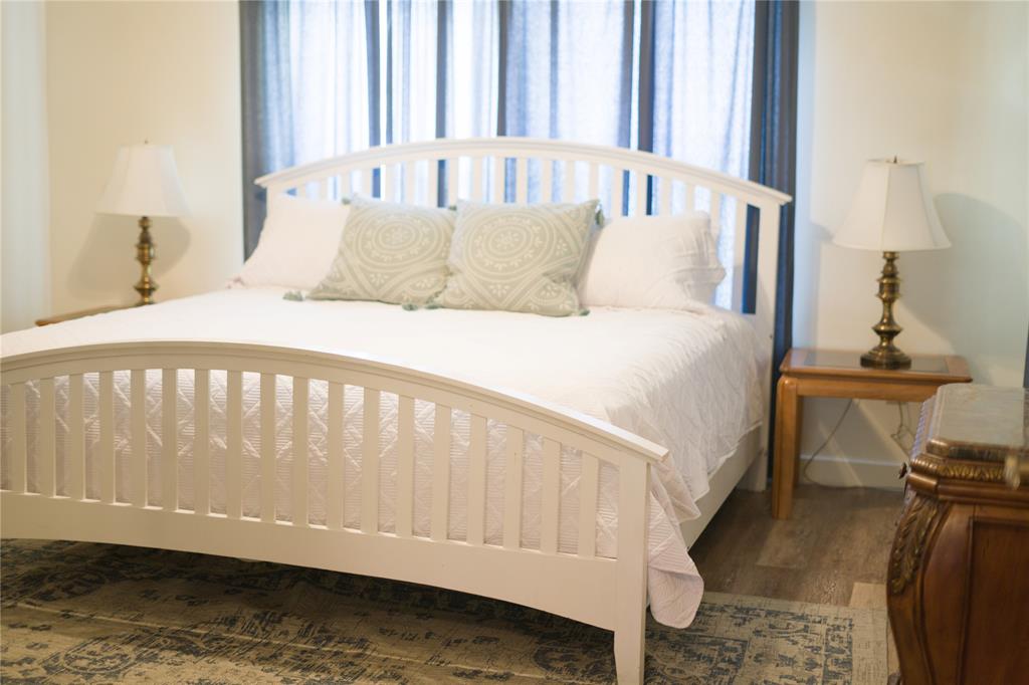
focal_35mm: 50
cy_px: 342
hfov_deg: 39.6
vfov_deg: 27.0
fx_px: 1429
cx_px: 514
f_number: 1.8
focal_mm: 50
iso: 400
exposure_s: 1/40
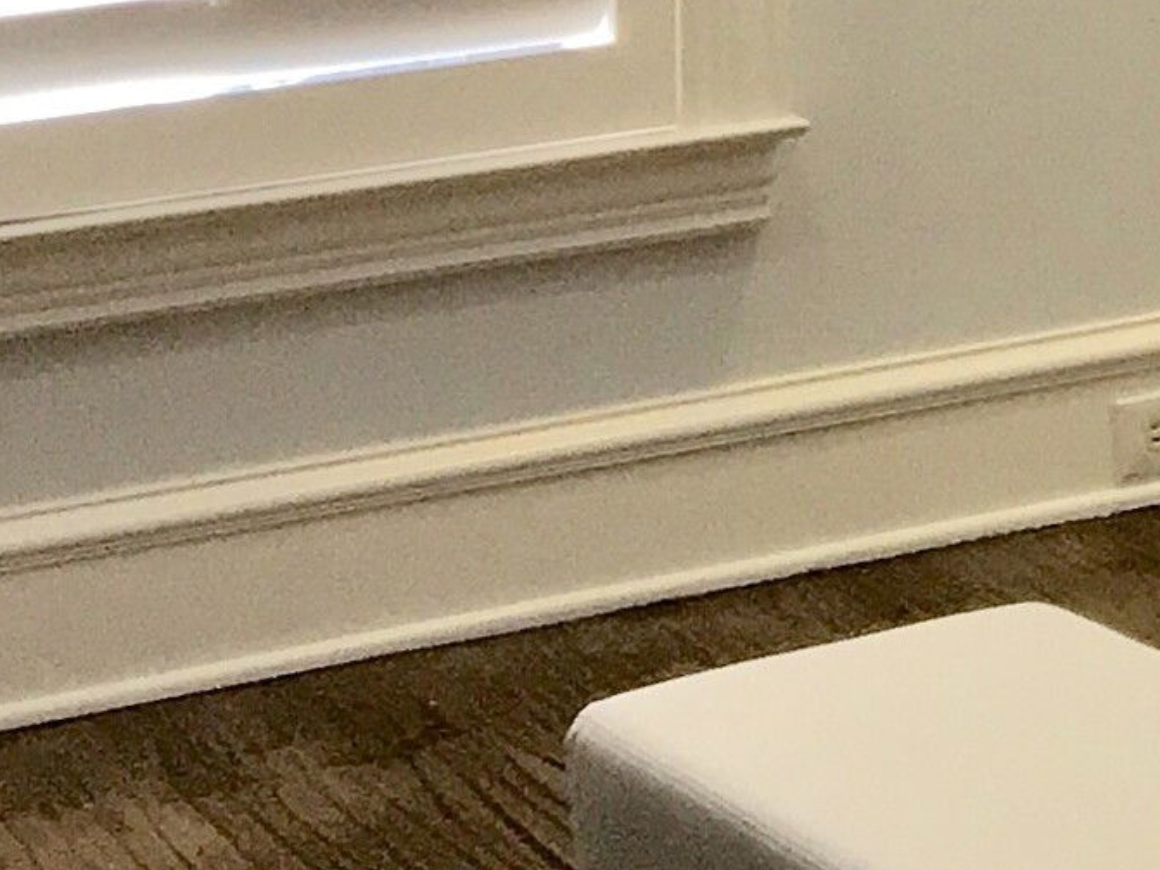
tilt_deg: -0.2
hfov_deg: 9.7
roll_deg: +0.7
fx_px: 5796
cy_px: -1010
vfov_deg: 8.1
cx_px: 3067
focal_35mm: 173
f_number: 2.2
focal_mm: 4.15
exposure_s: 1/120
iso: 32
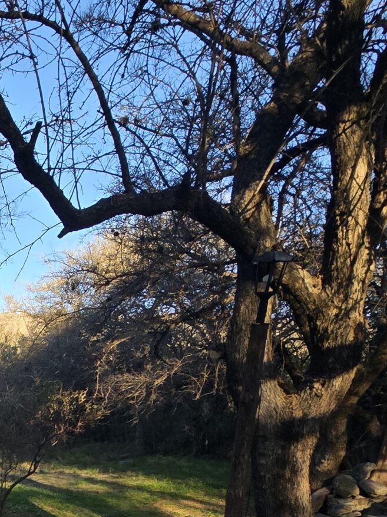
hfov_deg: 27.6
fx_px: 566
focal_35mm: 38
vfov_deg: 40.7
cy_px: 551
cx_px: -174
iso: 50
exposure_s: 1/331
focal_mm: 2.2
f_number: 2.2
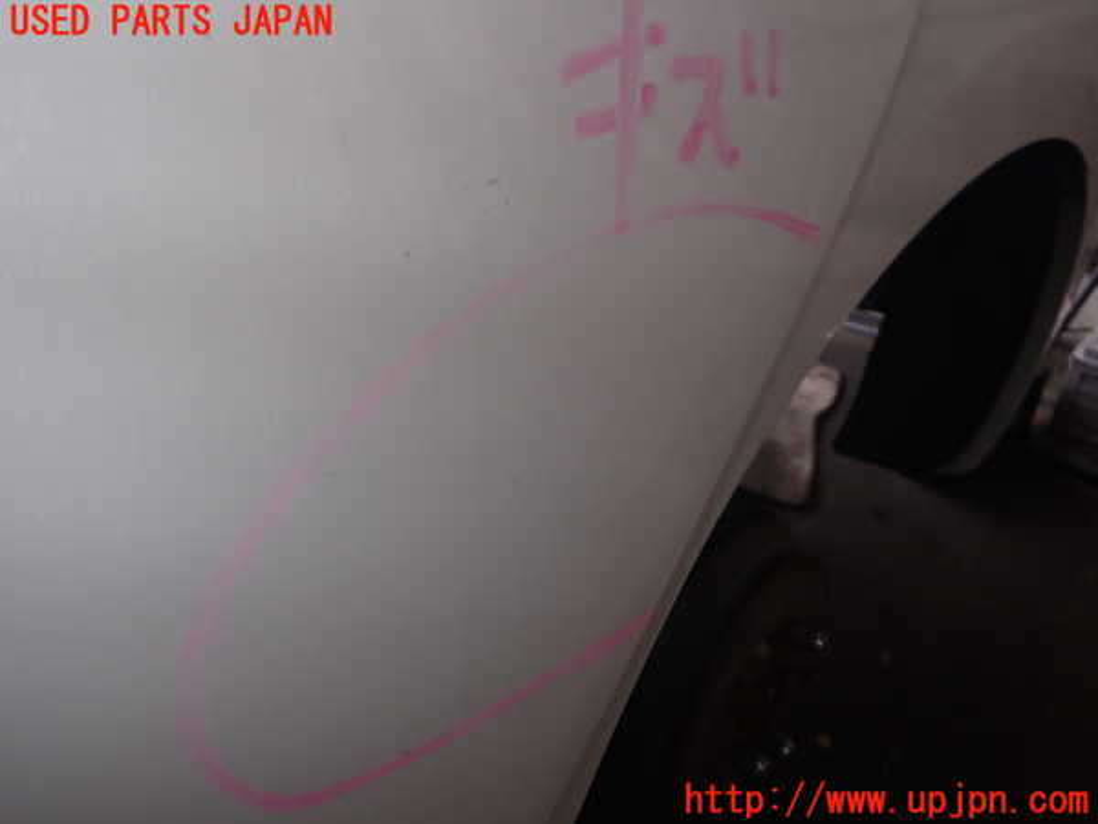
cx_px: 549
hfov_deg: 60.0
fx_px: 952
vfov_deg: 46.8
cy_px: 412
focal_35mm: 30
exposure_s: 1/30
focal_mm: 5.4
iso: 200
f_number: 6.3
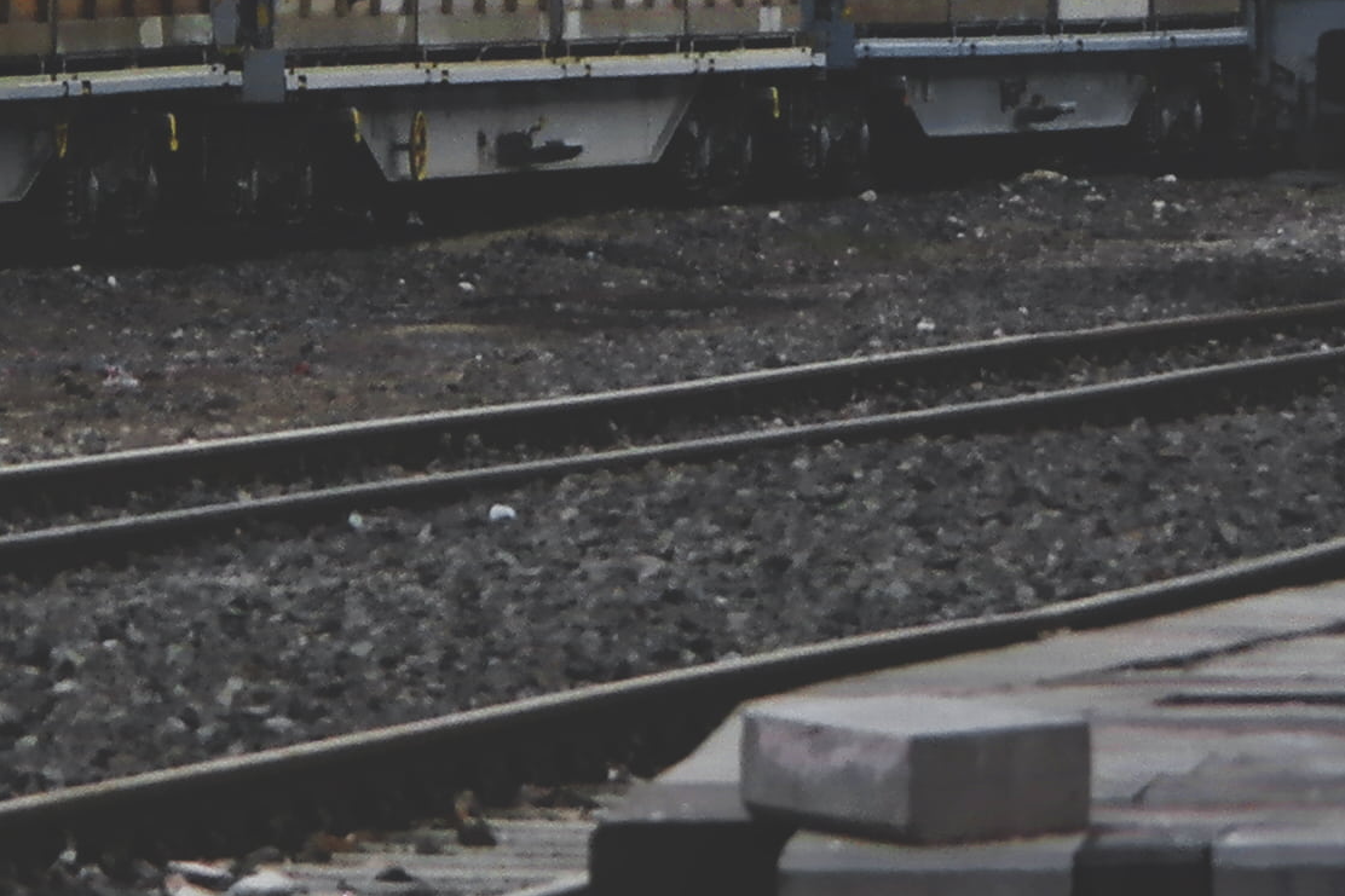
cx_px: 637
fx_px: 23159
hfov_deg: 3.3
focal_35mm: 620
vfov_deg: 2.2
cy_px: -651
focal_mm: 82
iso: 400
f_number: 4.5
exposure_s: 1/125
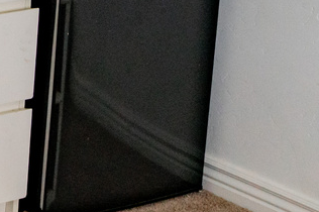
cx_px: -602
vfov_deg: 7.9
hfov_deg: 9.9
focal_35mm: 162
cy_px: -290
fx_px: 1434
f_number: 5.6
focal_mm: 24
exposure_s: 1/250
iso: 1000
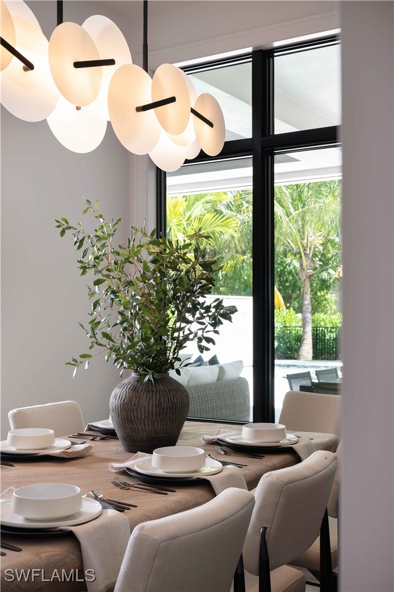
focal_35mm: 42
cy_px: 296
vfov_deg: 46.4
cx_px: 197
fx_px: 689
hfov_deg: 31.9
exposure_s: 1/25
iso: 125
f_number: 8
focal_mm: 42
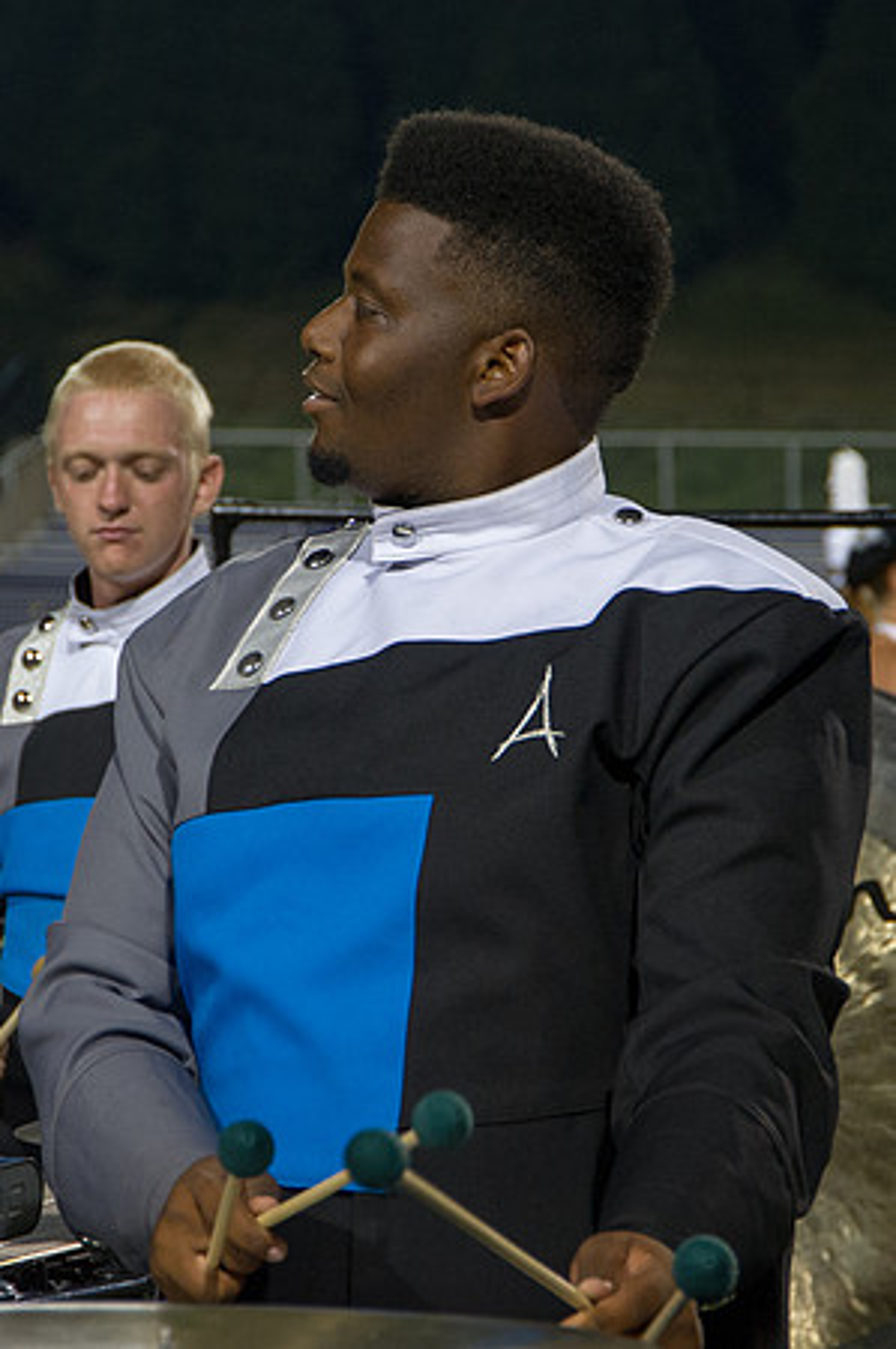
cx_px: 431
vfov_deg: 13.3
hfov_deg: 8.8
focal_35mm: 155
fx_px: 5801
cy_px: 585
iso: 2500
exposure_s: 1/160
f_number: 5.6
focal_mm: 90
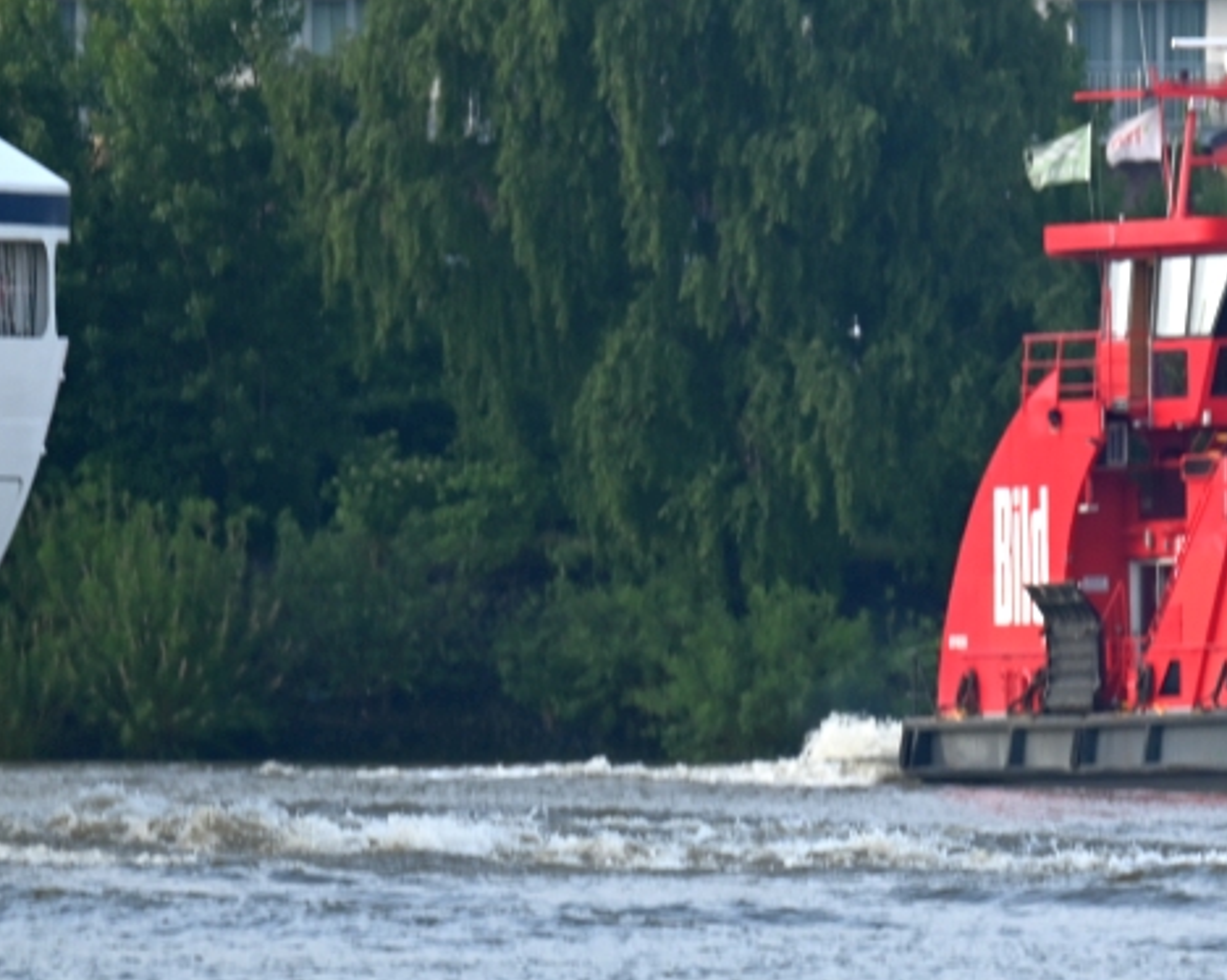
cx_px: 886
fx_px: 29874
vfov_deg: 1.9
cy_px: 208
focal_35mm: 823
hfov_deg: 2.4
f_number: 5.6
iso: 320
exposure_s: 1/400
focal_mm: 400
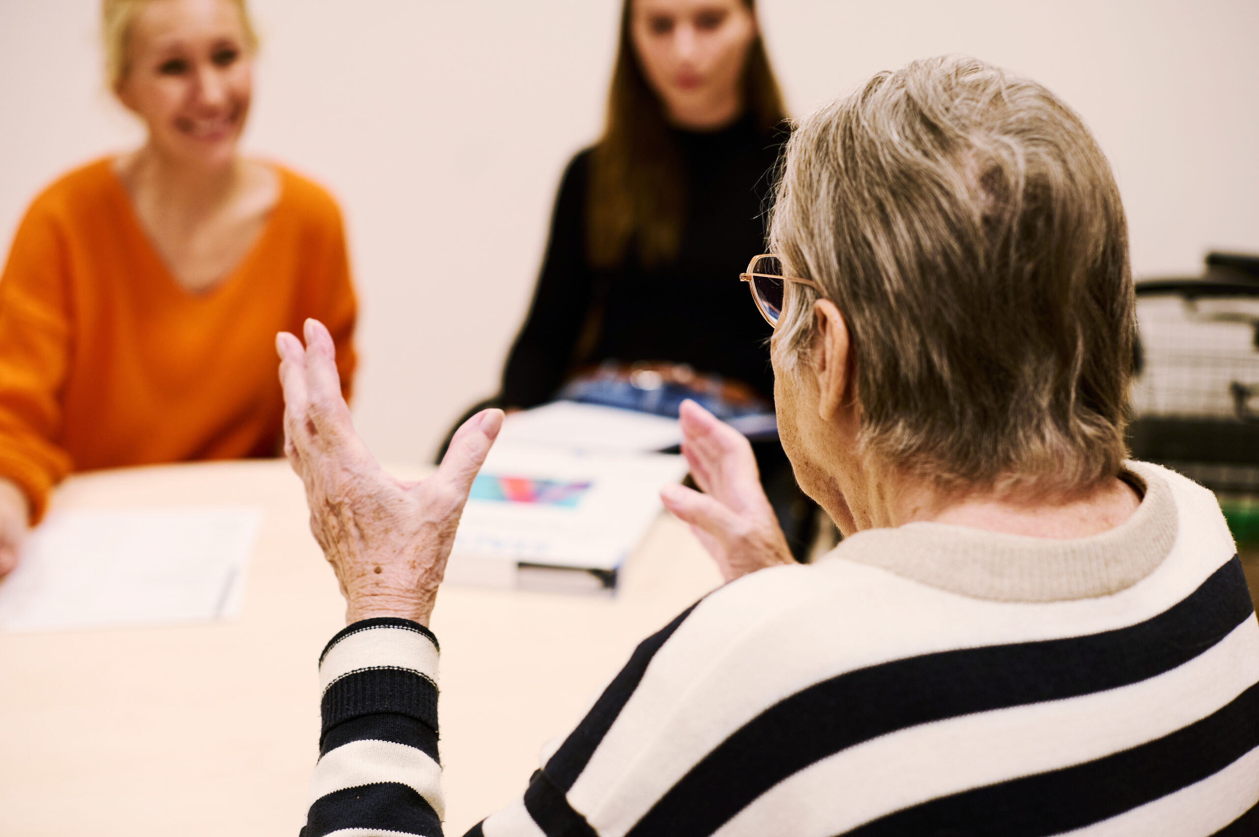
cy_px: 418
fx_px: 1747
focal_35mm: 50
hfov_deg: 39.6
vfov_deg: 27.0
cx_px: 630
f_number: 3.2
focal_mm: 50
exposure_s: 1/250
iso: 400
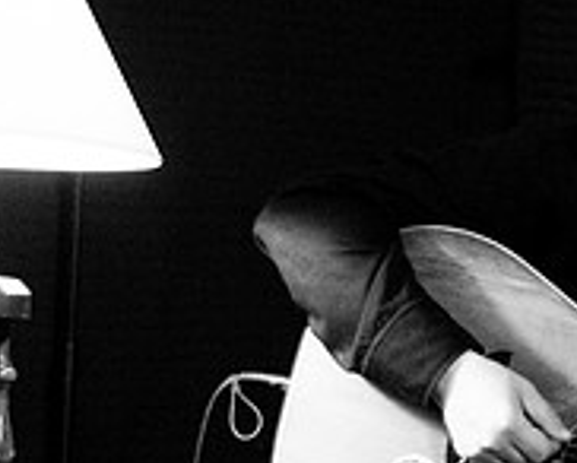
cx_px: 621
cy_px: 306
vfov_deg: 6.9
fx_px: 3829
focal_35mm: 224
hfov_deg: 8.6
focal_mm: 50
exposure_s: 1/60
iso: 1000
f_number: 1.8
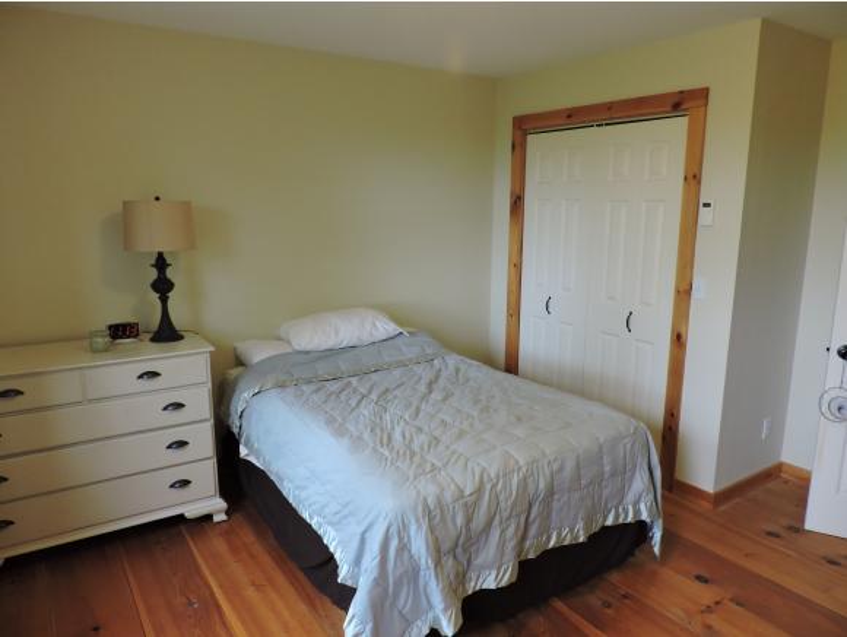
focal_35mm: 24
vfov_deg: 56.9
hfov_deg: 71.6
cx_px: 424
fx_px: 588
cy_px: 318
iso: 400
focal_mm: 4.3
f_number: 3
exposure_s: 1/20
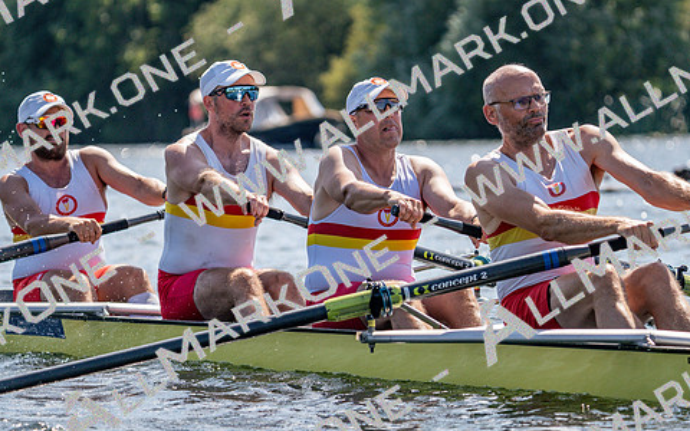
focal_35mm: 308
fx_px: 5792
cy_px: 231
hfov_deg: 6.8
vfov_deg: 4.3
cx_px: 356
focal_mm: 250
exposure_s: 1/2000
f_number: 5.6
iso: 320
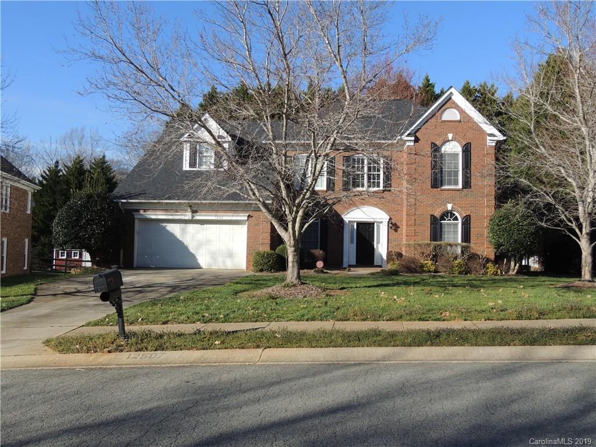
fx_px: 517
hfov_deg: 60.0
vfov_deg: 46.8
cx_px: 298
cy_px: 224
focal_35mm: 30
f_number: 3.1
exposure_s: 1/1000
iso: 100
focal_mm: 5.3
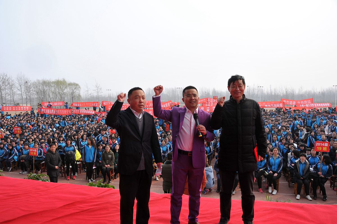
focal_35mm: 27
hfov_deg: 67.4
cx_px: 168
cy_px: 112
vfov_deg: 47.8
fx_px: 252
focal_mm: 18
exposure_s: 1/125
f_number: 9
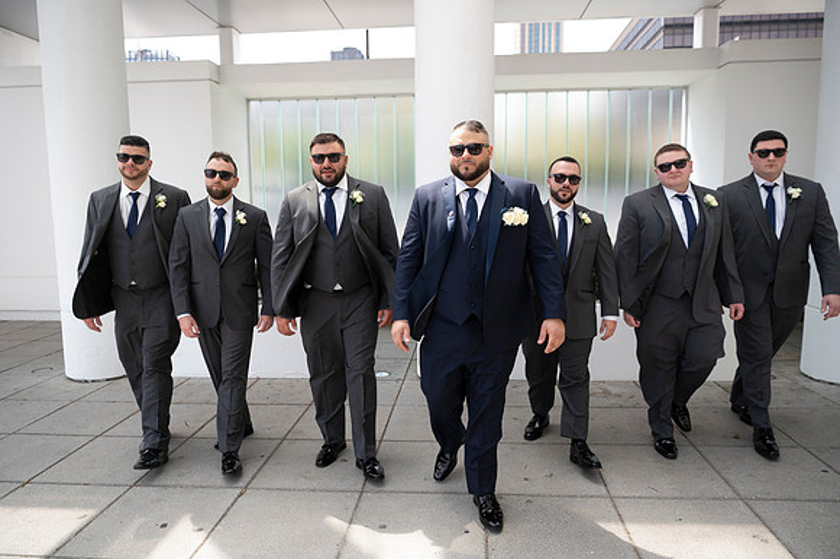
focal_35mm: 24
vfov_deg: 53.1
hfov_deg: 73.8
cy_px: 280
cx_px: 420
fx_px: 560
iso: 50
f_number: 2.8
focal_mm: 24
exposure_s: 1/250
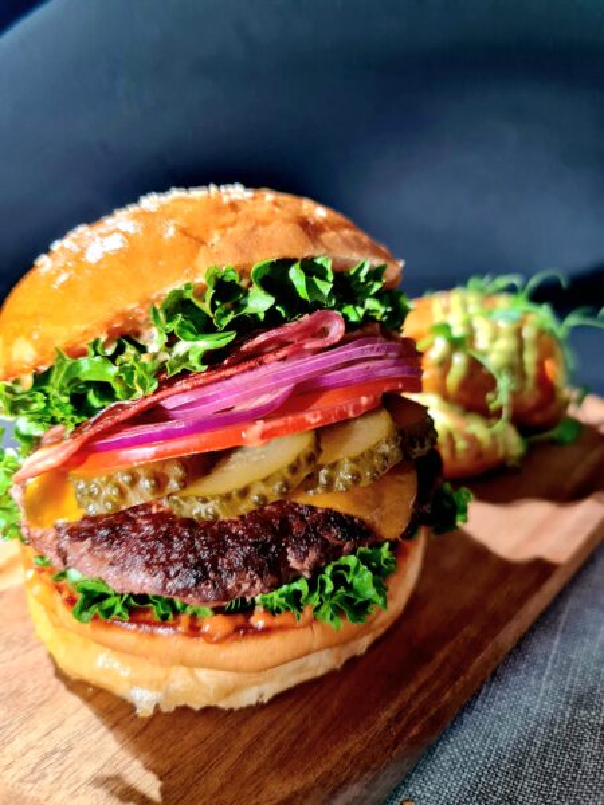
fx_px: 582
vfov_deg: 69.4
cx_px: 302
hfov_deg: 54.9
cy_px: 402
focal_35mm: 25
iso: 200
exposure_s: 1/50
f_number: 1.8
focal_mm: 7
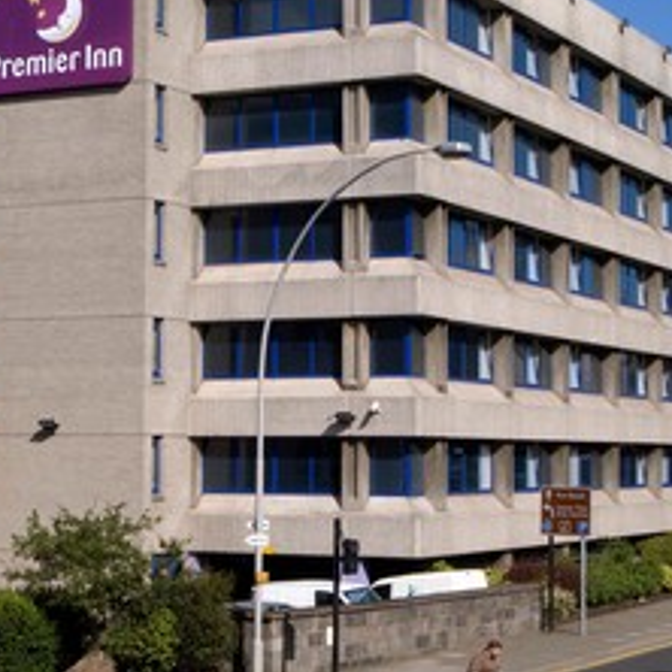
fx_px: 1998
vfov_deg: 19.1
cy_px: 366
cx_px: 248
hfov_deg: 19.1
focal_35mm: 91
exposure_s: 1/125
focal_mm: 31
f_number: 14
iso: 200
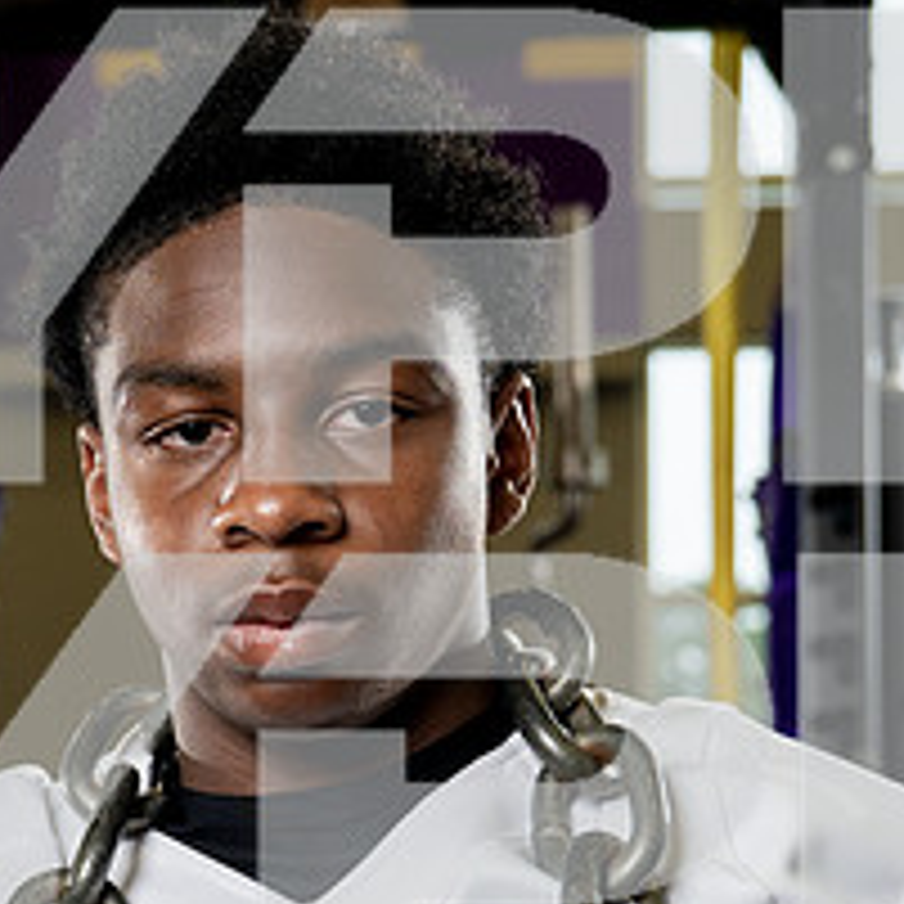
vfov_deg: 17.5
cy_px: 794
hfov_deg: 17.6
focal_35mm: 98
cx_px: 171
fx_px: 2895
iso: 640
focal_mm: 40
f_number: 4
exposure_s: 1/250
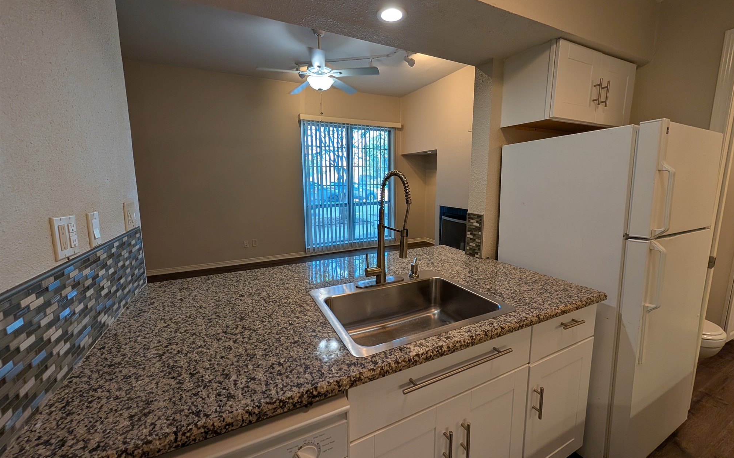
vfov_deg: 82.8
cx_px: 373
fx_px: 260
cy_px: 221
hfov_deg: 109.4
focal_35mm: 13
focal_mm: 2.02
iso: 70
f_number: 1.7
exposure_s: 1/120
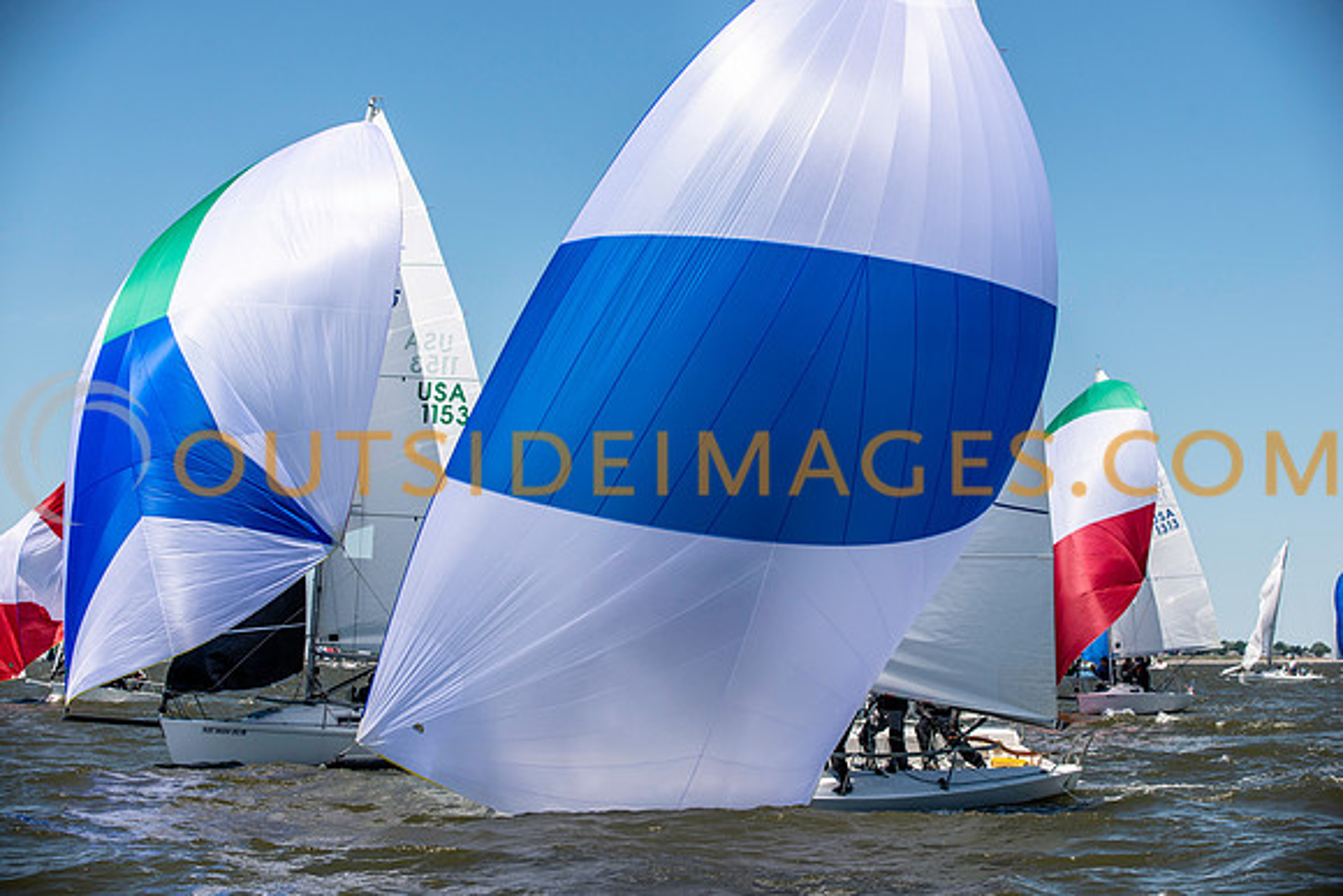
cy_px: 448
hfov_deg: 22.1
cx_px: 672
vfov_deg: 14.9
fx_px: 3433
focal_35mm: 92
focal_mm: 92
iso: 320
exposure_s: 1/2500
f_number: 5.6
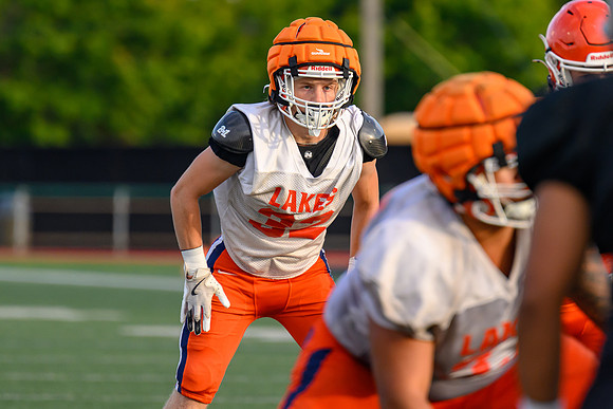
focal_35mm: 461
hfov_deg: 4.5
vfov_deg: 3.0
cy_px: 124
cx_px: 281
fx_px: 7846
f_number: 4
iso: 640
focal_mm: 280
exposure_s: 1/2000
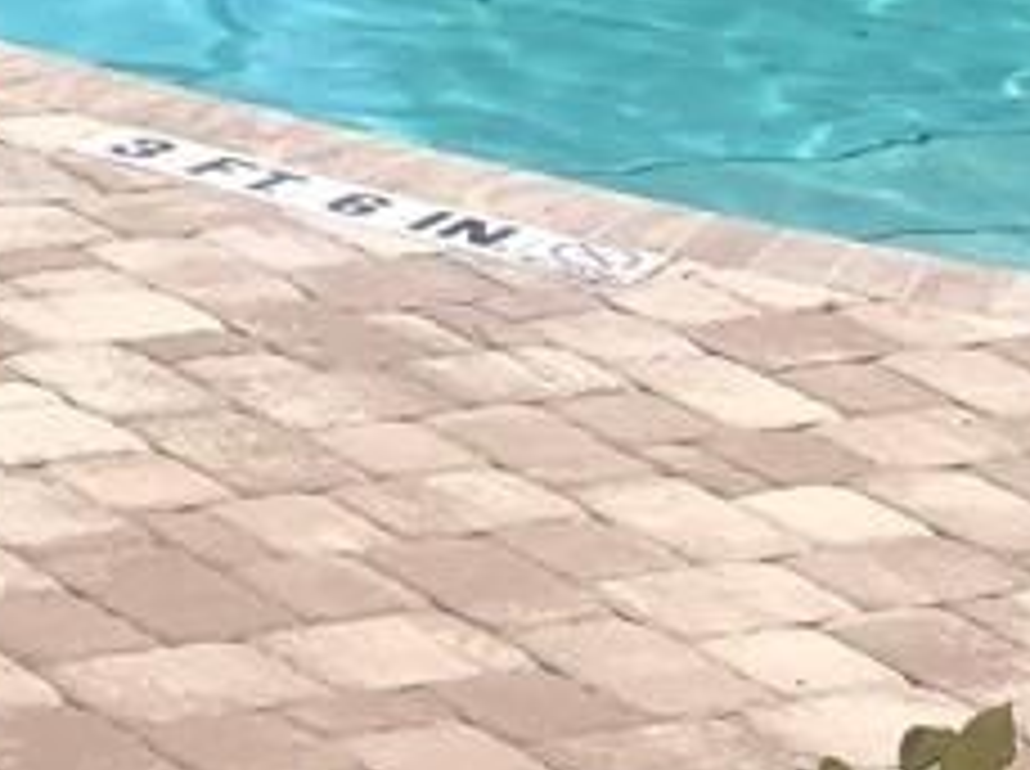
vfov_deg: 6.9
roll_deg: -4.6
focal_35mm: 196
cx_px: 220
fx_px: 5823
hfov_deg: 10.1
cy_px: -1445
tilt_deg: +1.0
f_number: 1.8
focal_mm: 3.99
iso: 20
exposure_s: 1/1499
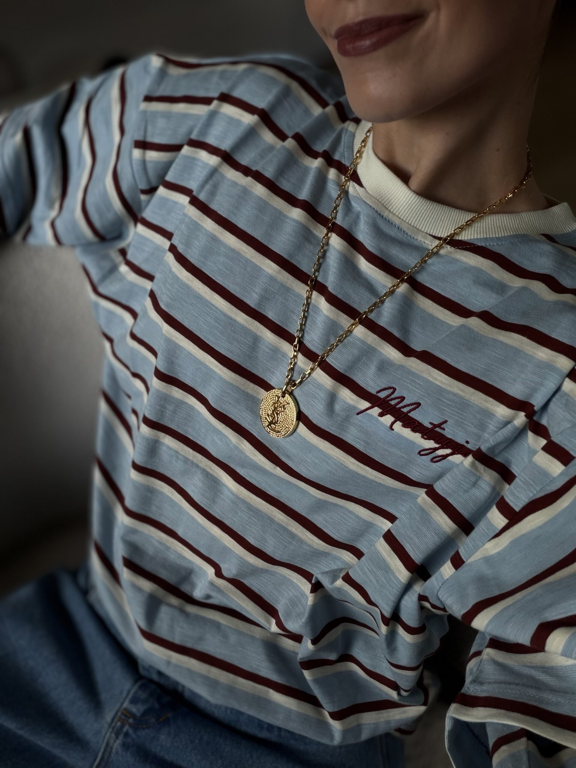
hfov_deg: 46.8
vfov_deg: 60.0
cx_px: 288
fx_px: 666
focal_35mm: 30
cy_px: 384
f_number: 1.9
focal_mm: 2.71
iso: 80
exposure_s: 1/88
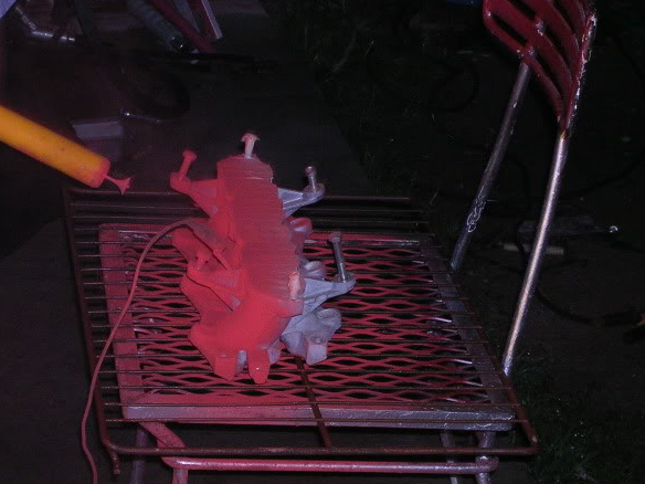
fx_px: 2348
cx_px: 322
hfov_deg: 15.6
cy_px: 232
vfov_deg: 11.8
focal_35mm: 126
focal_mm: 17.4
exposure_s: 1/60.1
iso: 400
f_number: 4.9
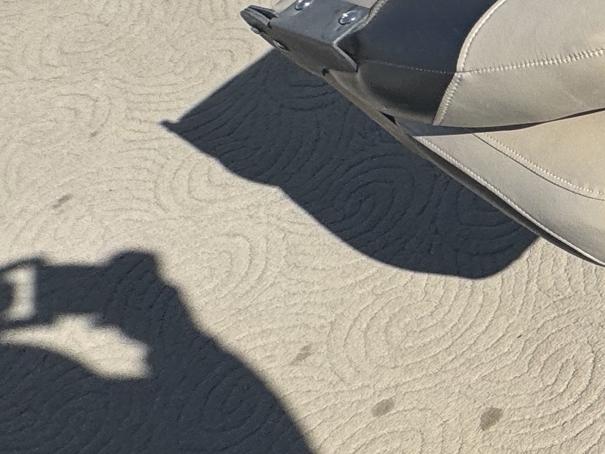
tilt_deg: -54.3
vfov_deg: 25.6
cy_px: 157
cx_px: 1161
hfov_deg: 20.2
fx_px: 996
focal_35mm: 57
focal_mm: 2.22
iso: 50
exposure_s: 1/2083
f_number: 2.2
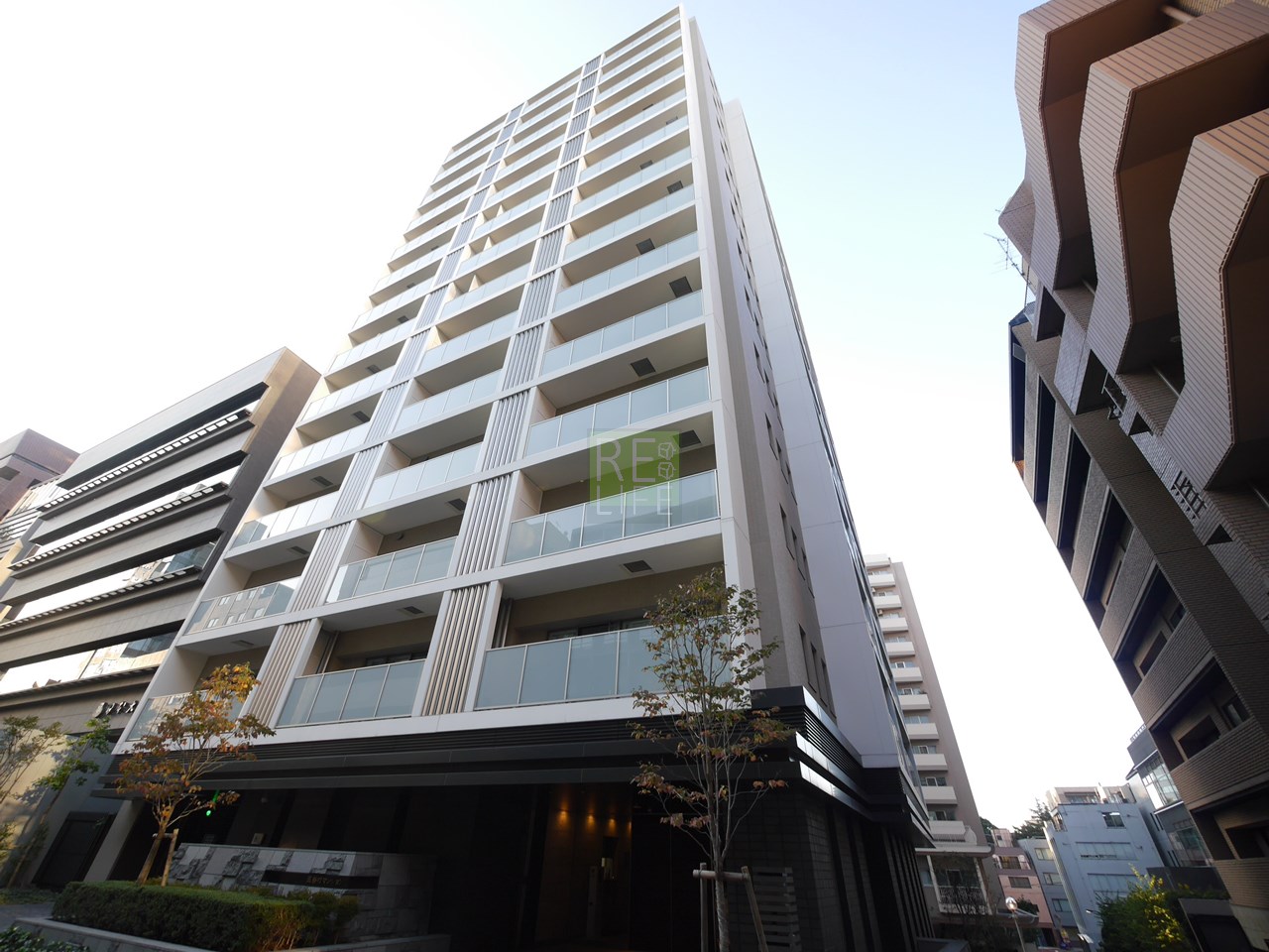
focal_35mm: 14
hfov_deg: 102.1
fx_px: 513
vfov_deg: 85.7
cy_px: 476
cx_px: 634
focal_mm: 7
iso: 160
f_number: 4
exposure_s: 1/100
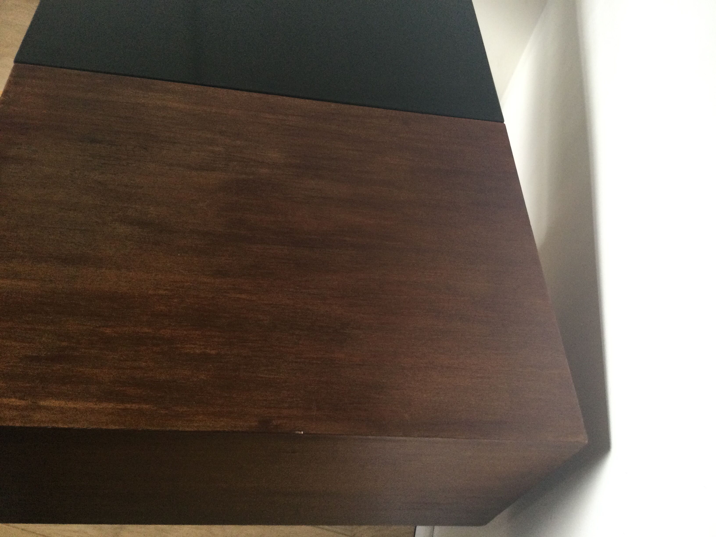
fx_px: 641
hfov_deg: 58.4
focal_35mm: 31
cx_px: 358
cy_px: 268
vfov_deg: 45.4
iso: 125
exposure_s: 1/33
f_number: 2.4
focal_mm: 3.3
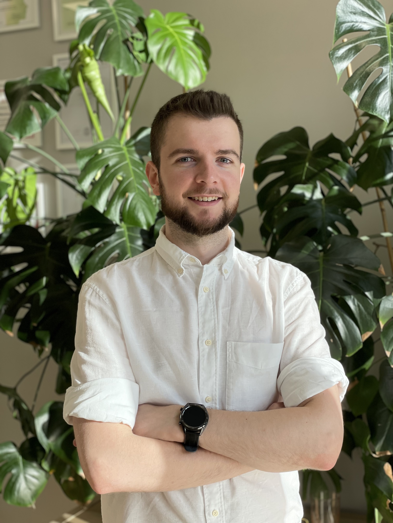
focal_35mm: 52
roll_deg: +1.5
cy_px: 262
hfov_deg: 28.0
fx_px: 787
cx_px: 196
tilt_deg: +0.4
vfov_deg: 36.8
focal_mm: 6
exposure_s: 1/366
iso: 32
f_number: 2
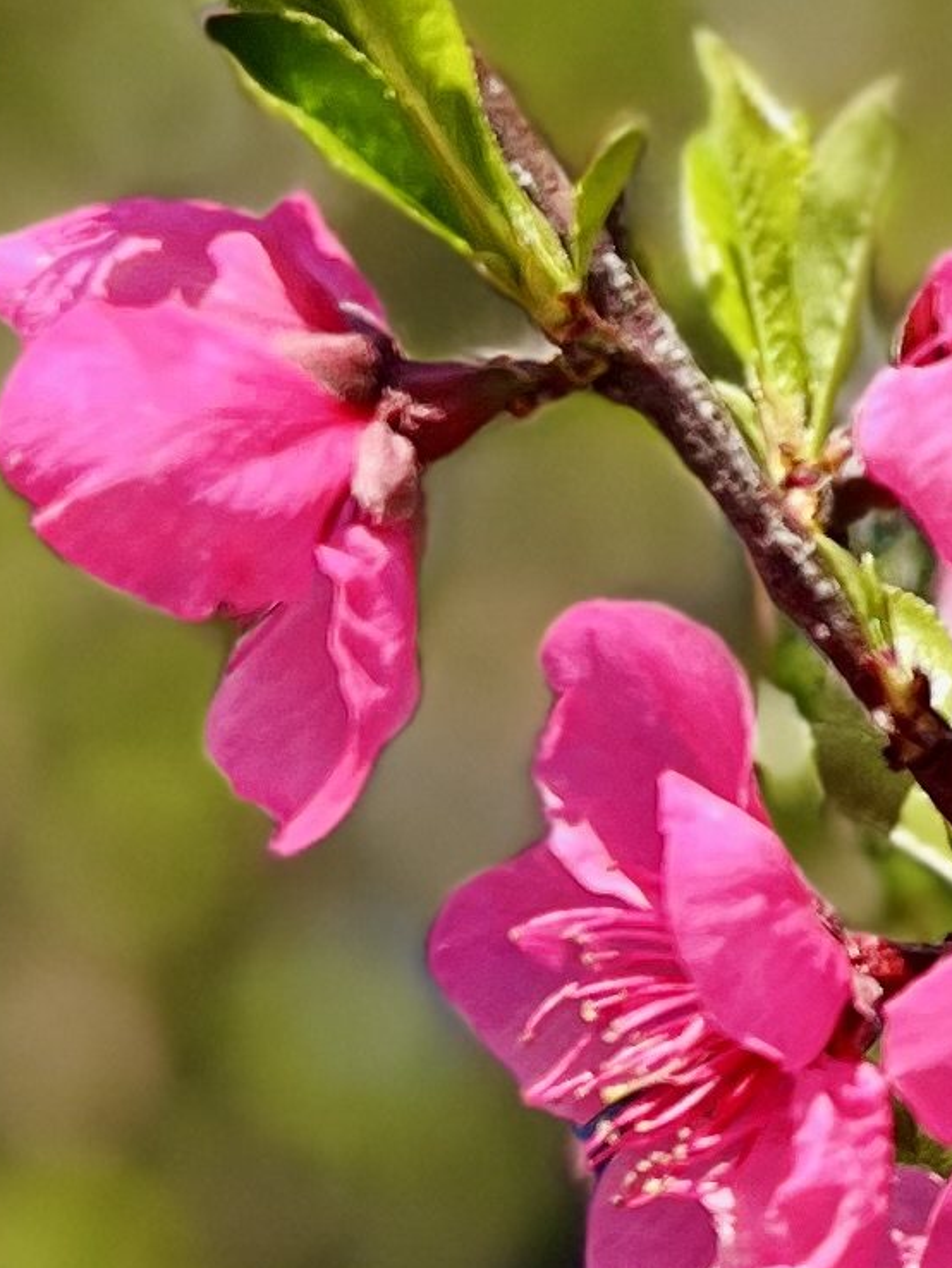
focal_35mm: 142
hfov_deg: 9.5
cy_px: -141
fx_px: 5204
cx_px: 2112
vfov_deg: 13.6
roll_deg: -9.9
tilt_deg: +37.0
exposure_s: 1/1361
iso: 50
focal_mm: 5.7
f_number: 1.5
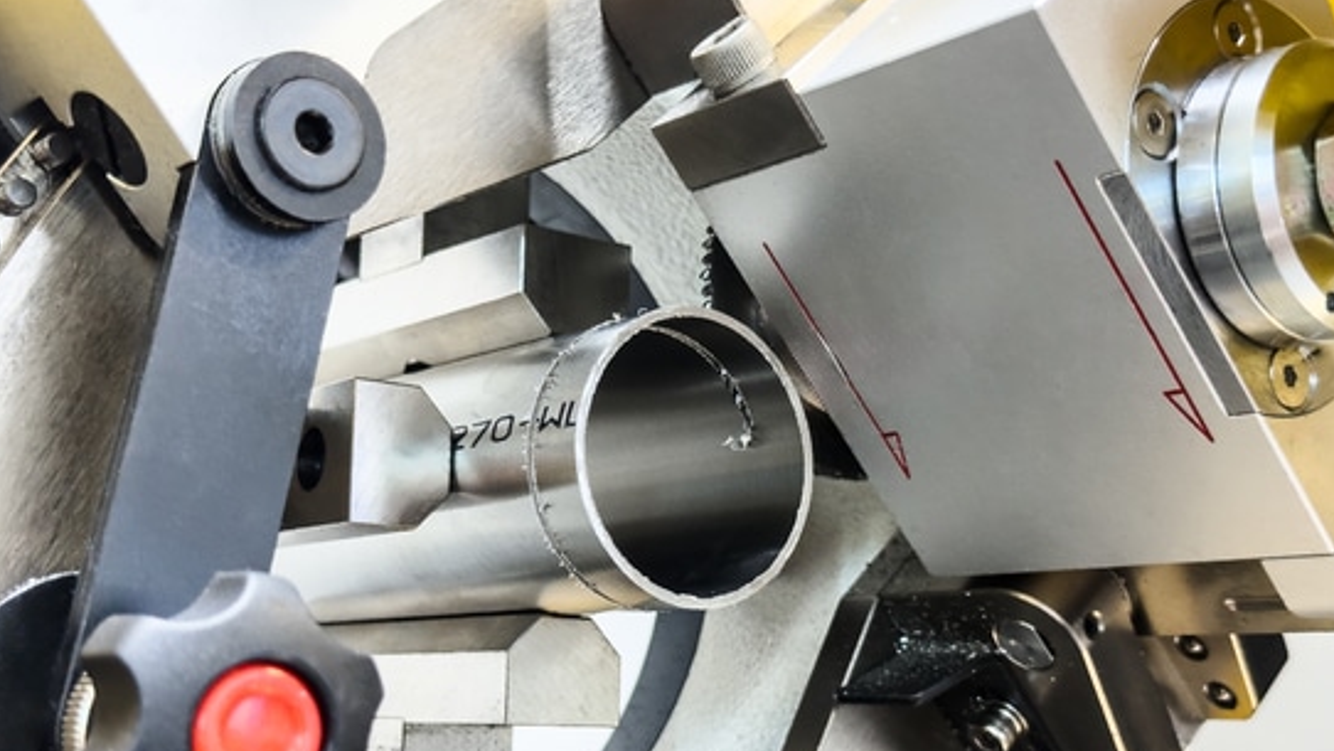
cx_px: 662
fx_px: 1875
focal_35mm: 53
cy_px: 448
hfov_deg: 39.2
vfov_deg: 22.6
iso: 320
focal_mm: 6.86
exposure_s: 1/35
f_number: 1.8
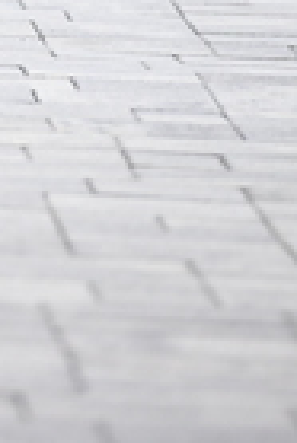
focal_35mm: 789
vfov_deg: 2.6
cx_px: -283
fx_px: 9739
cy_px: -233
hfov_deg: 1.7
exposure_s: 1/1600
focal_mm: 200
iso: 1250
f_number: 2.8
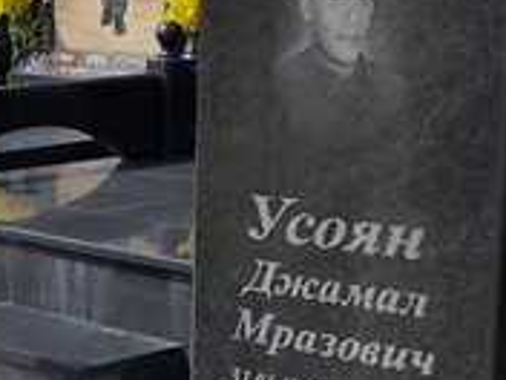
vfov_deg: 12.3
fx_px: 1725
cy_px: 432
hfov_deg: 15.9
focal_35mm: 118
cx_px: -132
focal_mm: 4.6
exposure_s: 1/200
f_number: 8
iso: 80
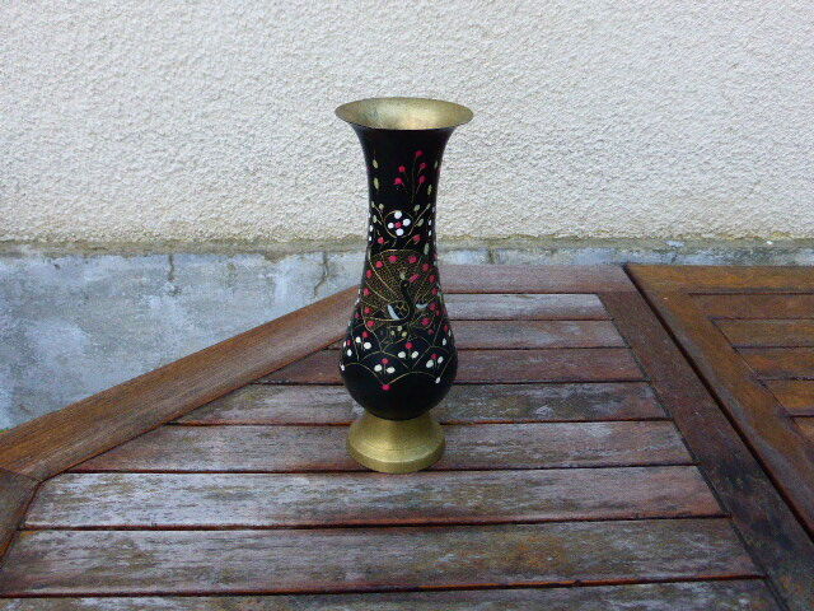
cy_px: 306
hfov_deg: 52.6
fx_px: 823
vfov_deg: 40.7
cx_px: 407
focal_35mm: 35
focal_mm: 6.1
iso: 640
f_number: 3.7
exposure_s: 1/125
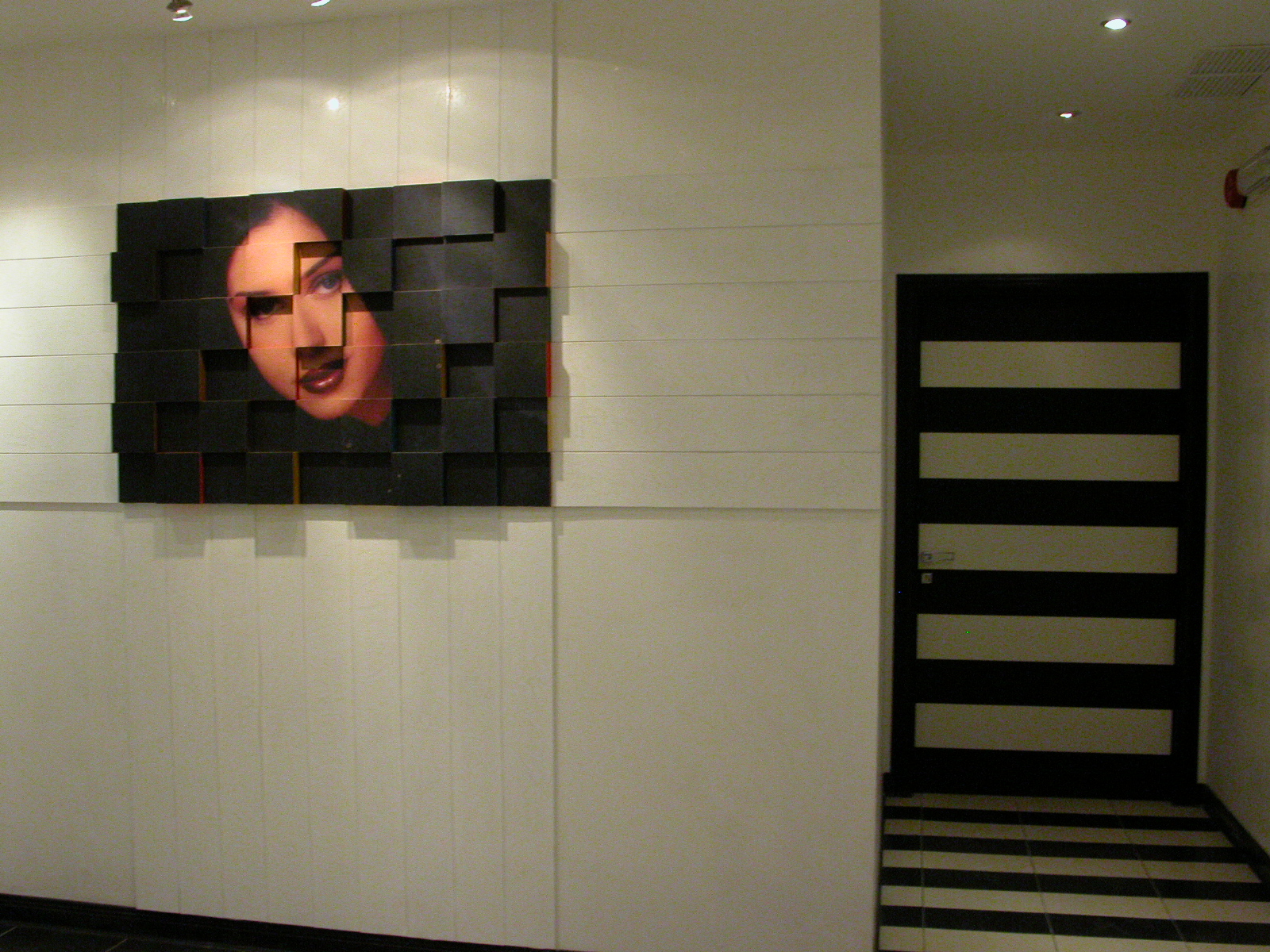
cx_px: 635
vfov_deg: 40.7
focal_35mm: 35
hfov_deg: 52.6
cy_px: 476
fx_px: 1284
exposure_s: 1/30
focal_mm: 9
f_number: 6.3
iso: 400
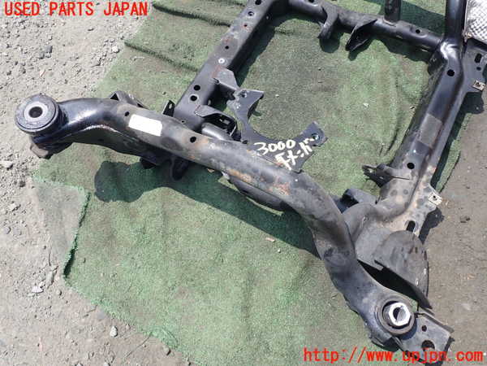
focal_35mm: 30
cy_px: 183
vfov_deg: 46.8
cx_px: 244
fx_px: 422
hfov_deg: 60.0
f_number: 3.2
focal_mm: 5.4
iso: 100
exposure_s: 1/500
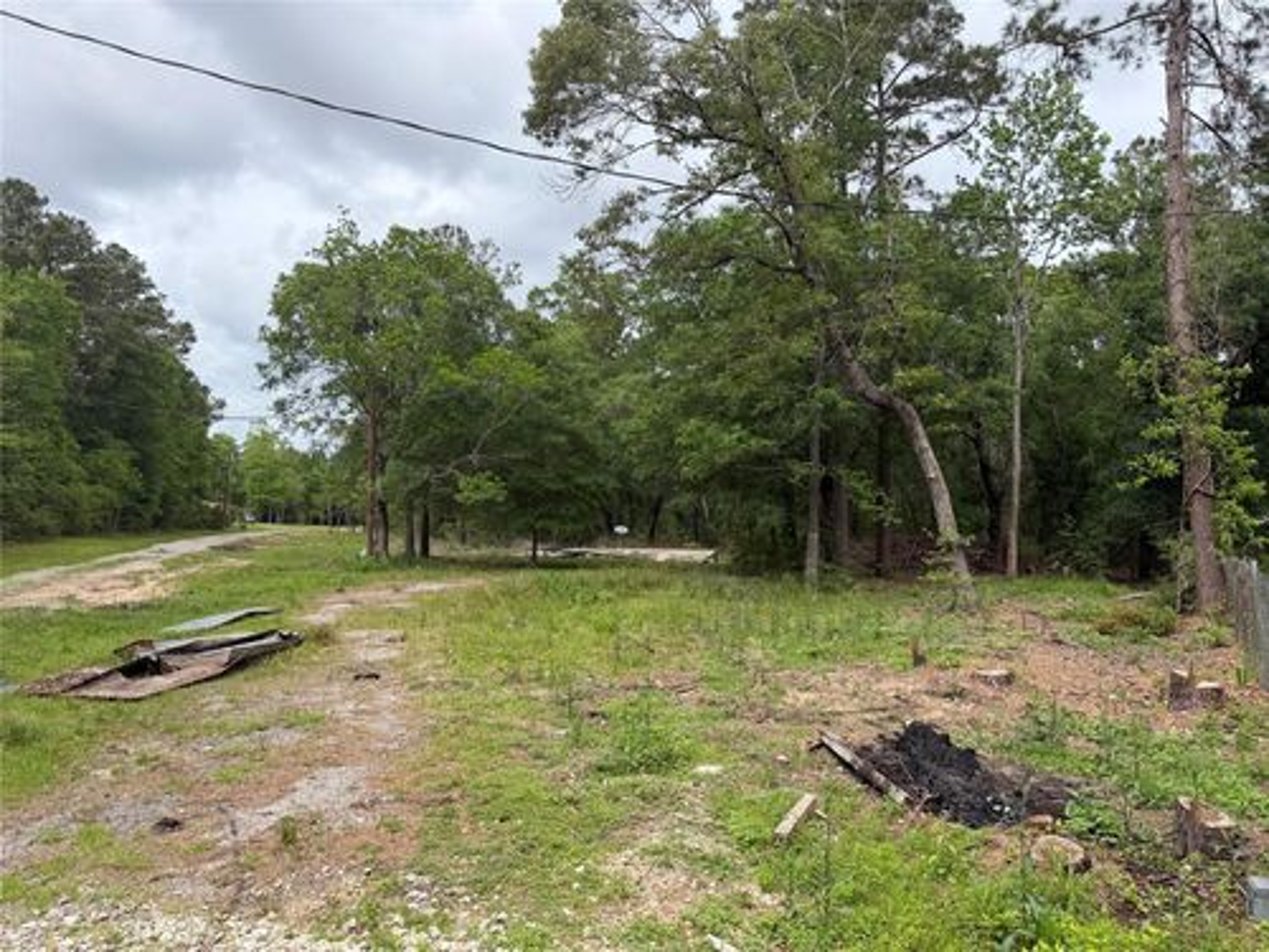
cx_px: 634
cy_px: 476
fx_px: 880
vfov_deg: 56.8
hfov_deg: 71.6
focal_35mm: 24
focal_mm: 6.76
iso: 100
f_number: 1.78
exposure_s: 1/2907
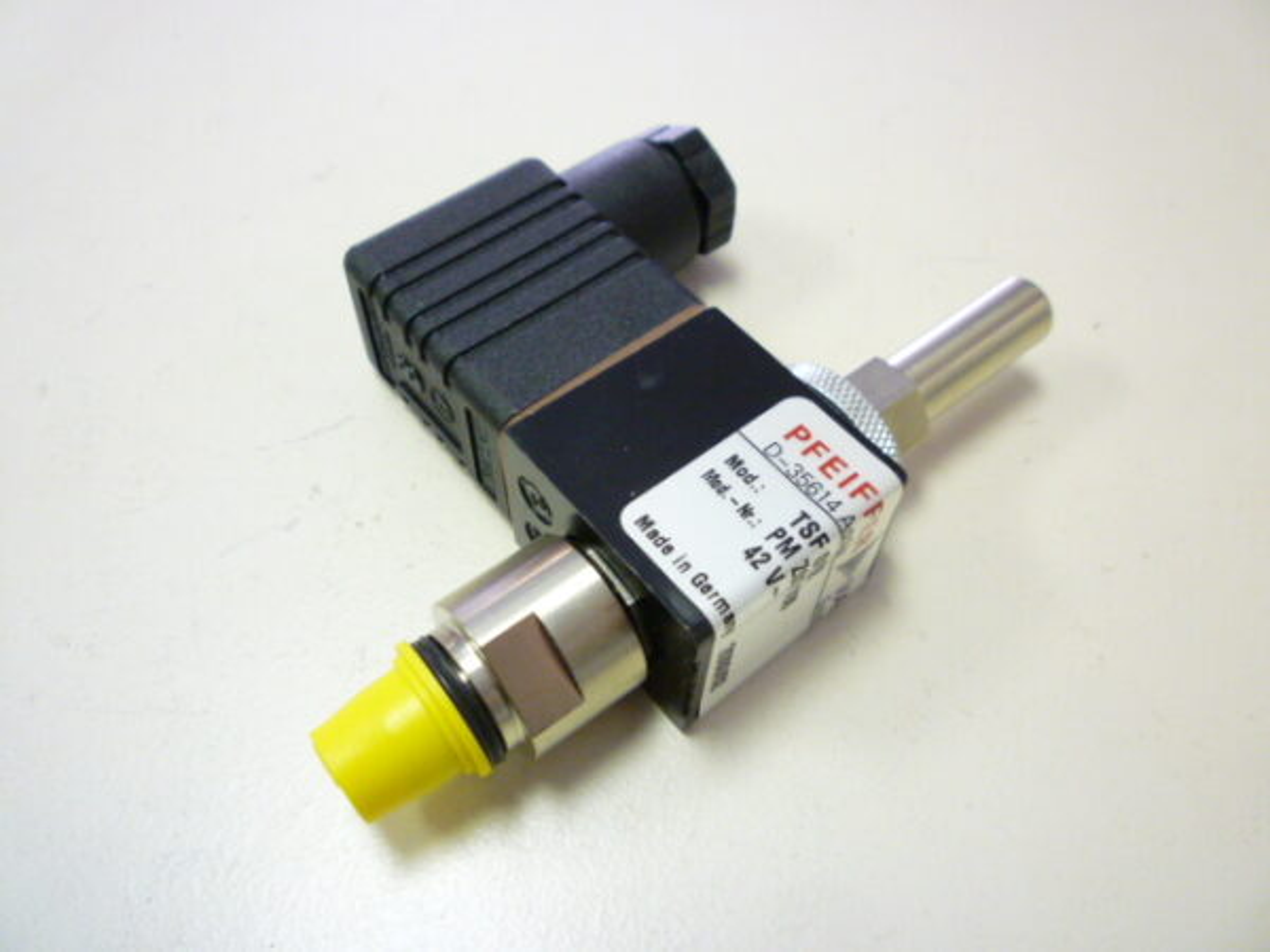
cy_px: 476
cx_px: 635
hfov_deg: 61.7
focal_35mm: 29
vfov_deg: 48.2
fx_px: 1064
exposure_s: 1/25
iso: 400
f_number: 3.3
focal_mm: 5.2
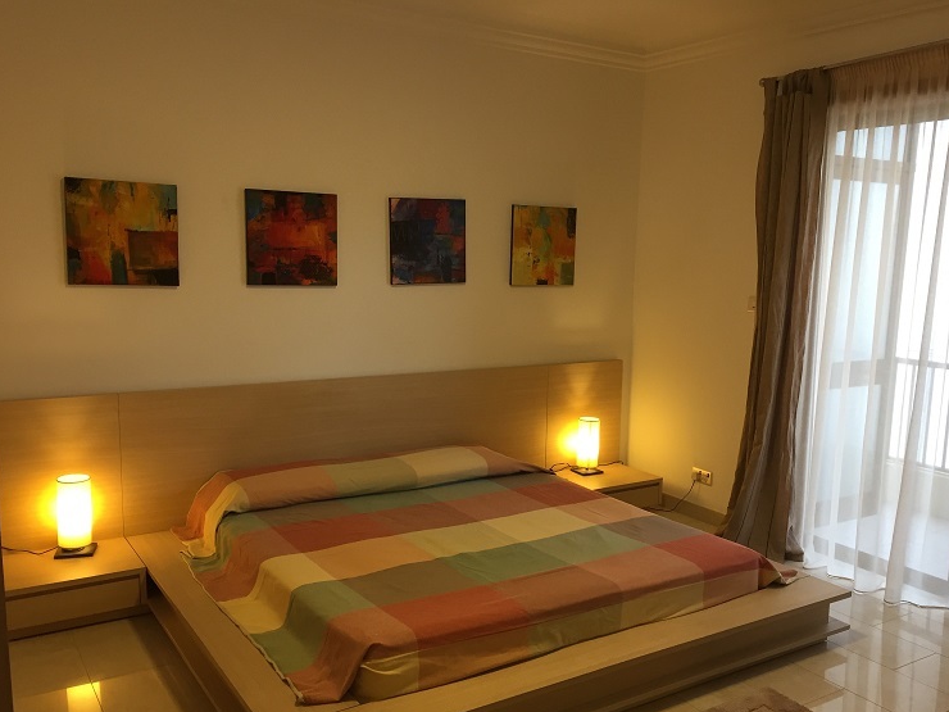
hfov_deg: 56.7
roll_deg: -2.0
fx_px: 877
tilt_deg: -9.2
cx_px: 517
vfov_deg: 44.1
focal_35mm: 32
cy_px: 390
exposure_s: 1/33
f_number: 2.2
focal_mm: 4.15
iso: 100
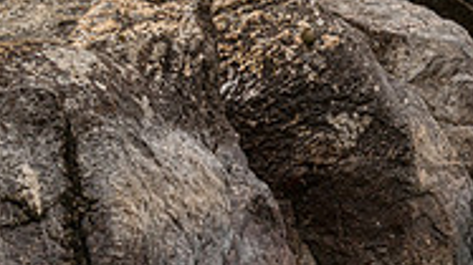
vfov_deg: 11.4
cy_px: 329
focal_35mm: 104
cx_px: 708
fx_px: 1304
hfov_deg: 18.3
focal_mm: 32
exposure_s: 1/2
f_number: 22
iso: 50
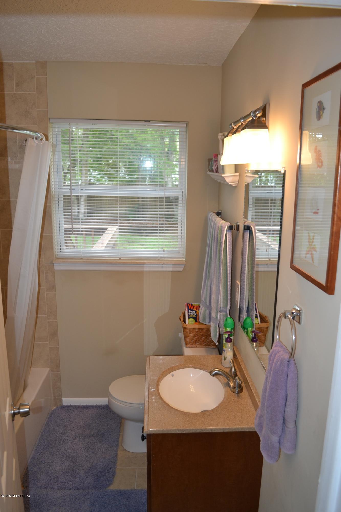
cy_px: 256
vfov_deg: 67.4
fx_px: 384
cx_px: 170
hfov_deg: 47.9
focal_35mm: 27
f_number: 4
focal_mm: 18
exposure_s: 1/125
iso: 250
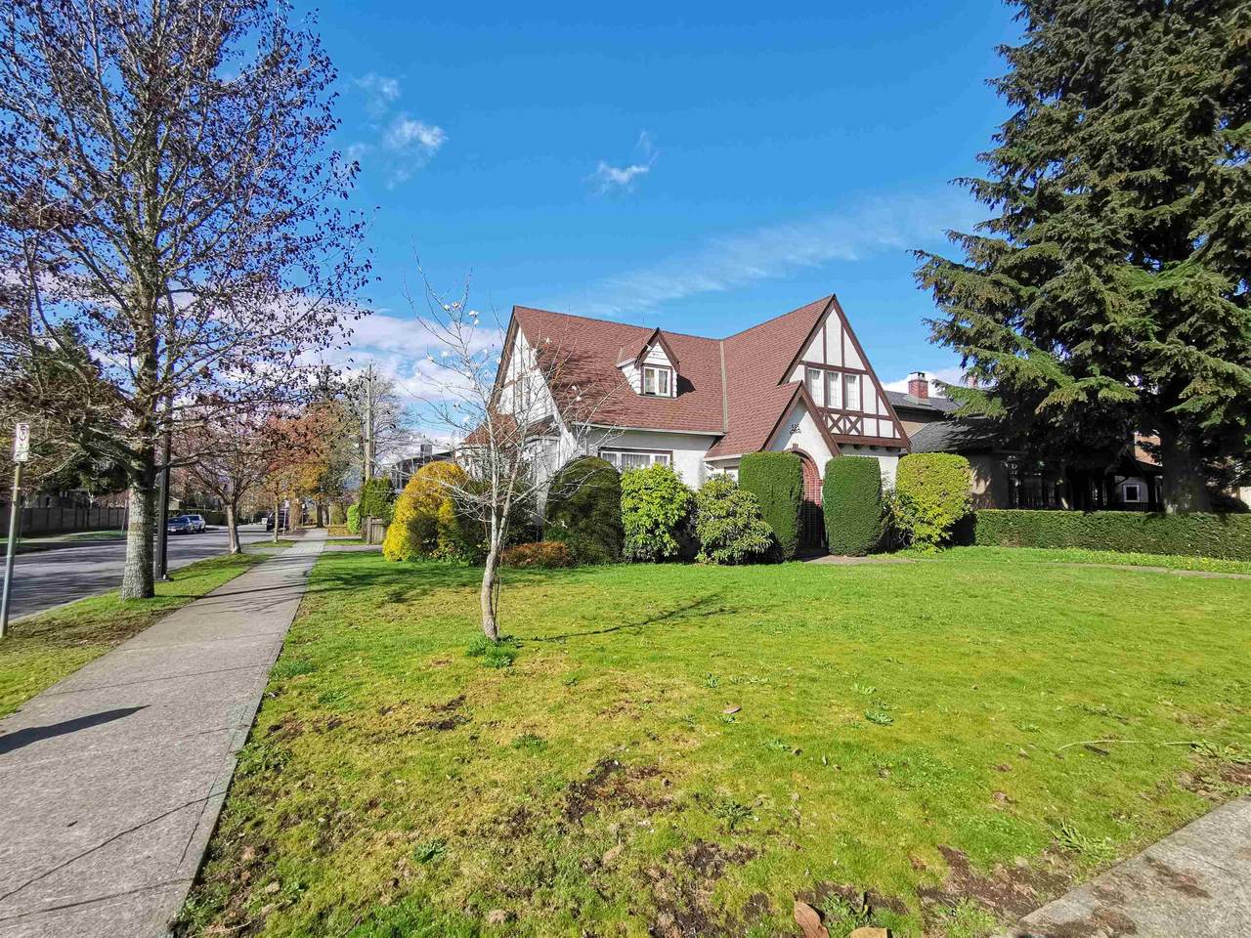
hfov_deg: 94.5
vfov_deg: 78.1
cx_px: 626
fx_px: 578
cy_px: 469
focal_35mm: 16
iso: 50
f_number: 2.2
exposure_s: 1/923
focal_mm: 2.35
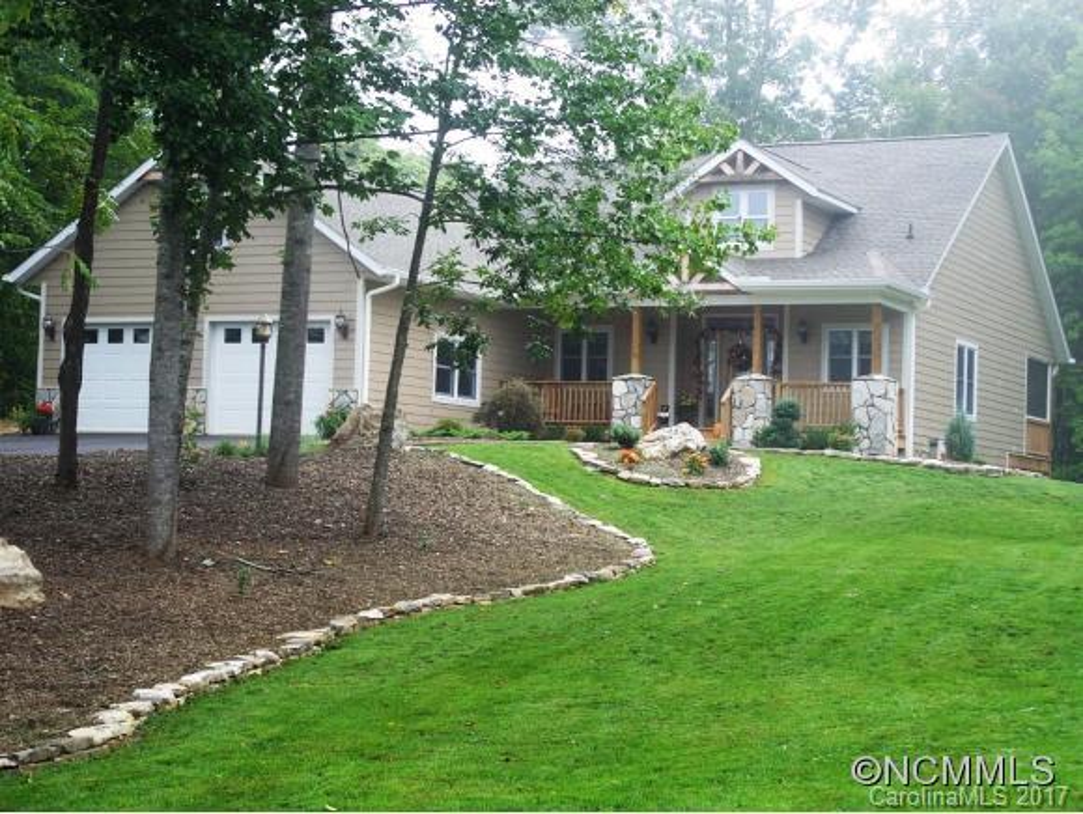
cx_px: 542
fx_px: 2192
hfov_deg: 27.8
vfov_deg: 21.0
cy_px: 407
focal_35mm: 70
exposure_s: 1/100
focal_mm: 14.7
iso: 64
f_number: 3.2
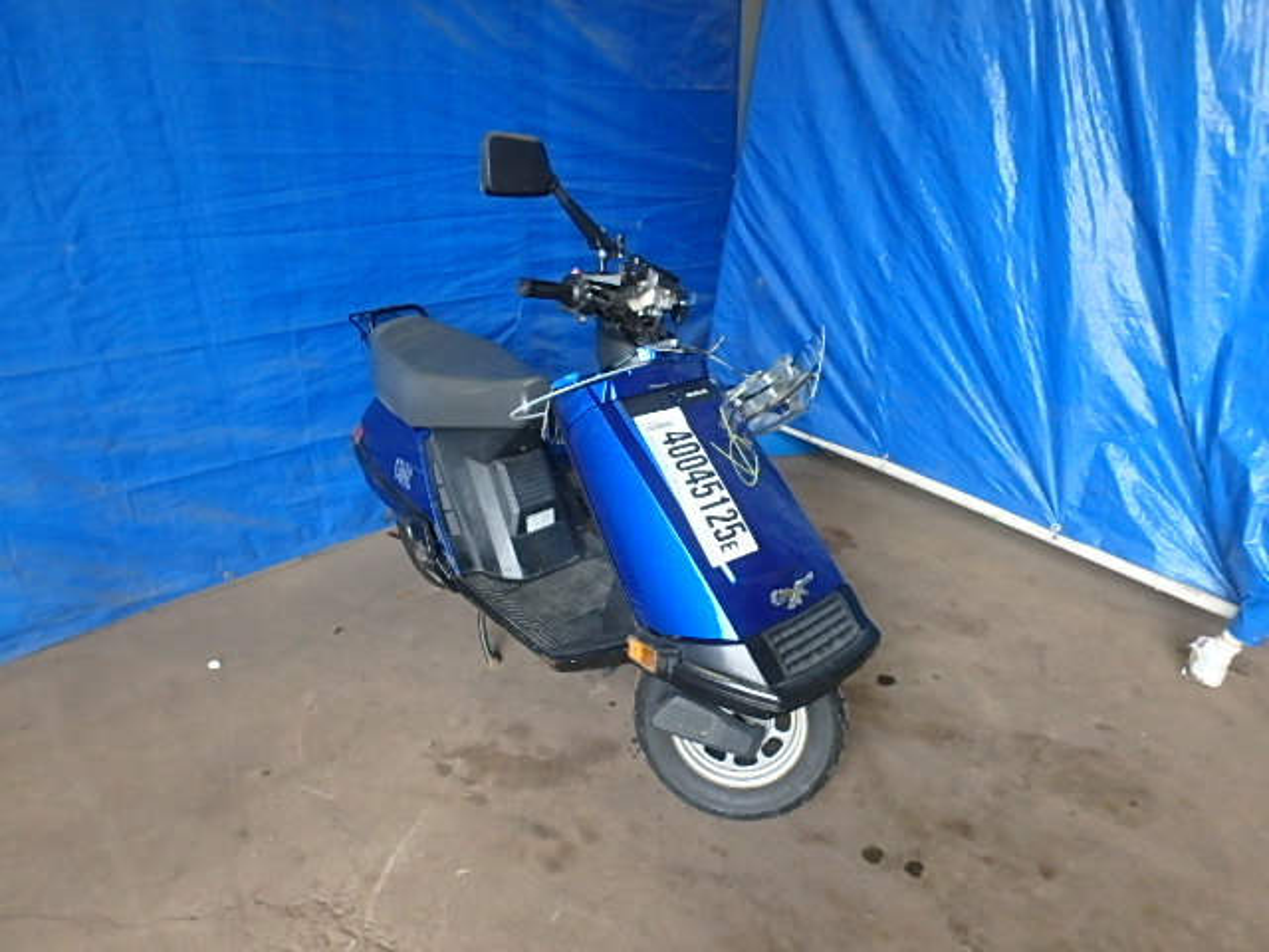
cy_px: 476
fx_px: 770
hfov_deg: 79.0
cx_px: 634
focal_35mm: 21
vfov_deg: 63.4
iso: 640
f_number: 3.5
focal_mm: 3.7
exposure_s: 1/30
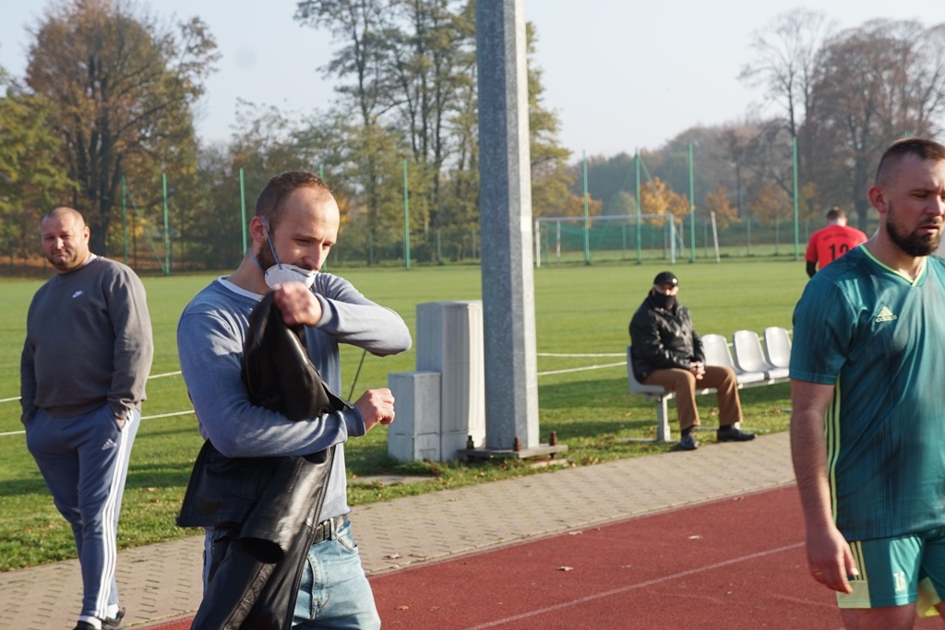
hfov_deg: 26.6
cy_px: 315
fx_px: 1995
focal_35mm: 76
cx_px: 472
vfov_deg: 18.0
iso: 100
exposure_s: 1/200
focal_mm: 51
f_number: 6.3
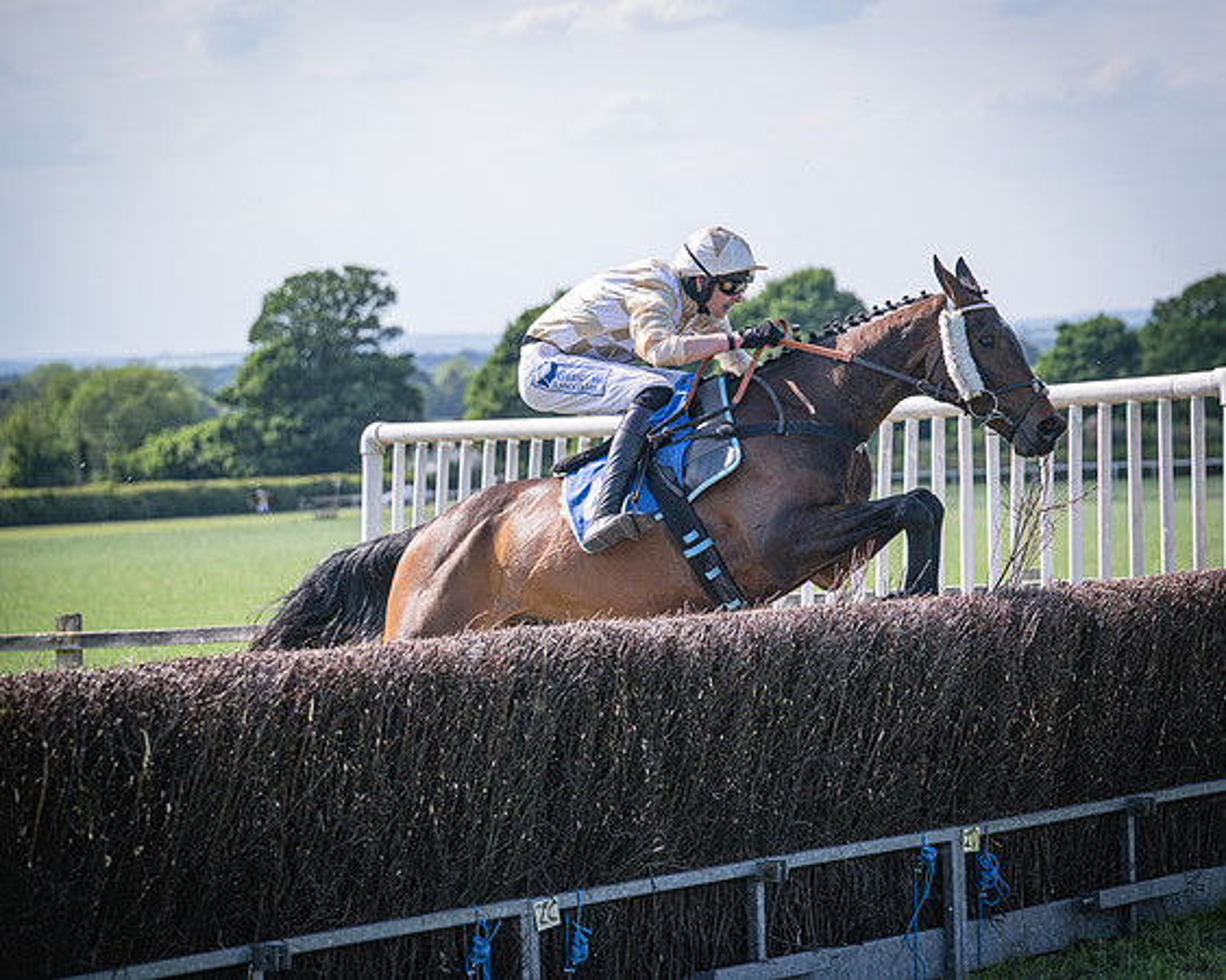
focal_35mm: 117
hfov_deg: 16.5
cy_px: 488
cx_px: 693
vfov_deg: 13.2
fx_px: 4229
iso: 400
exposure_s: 1/3200
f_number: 4
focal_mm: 101
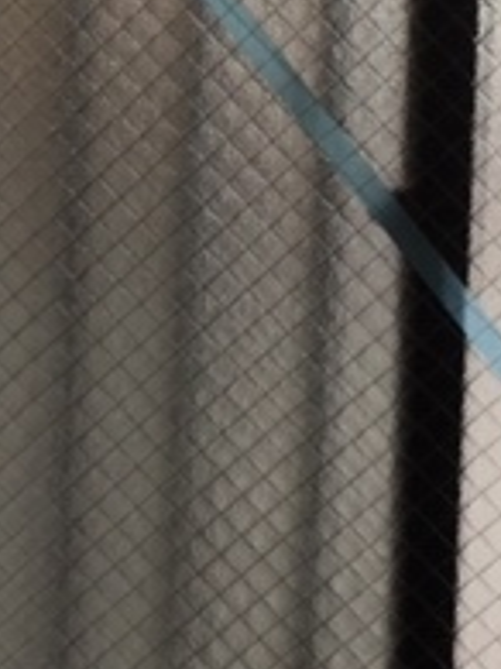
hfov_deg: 14.4
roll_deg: -0.7
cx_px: 381
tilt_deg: -11.9
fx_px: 1970
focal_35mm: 102
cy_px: 151
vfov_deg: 19.1
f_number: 2.4
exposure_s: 1/120
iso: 25
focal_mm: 3.3
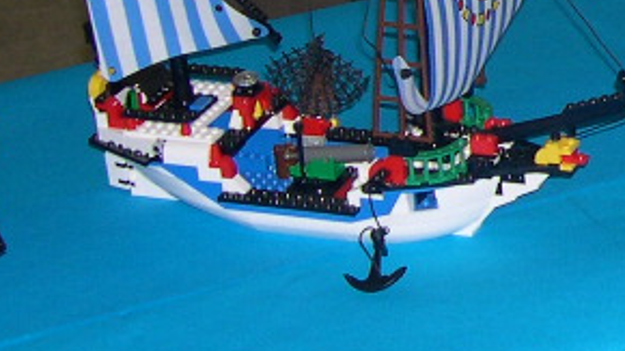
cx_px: 1015
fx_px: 2419
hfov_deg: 13.6
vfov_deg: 8.1
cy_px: -170
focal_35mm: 146
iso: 100
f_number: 2.8
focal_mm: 8
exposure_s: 1/60
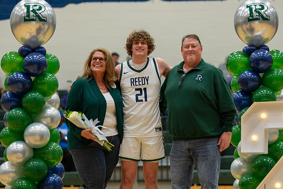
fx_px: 928
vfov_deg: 11.6
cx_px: 142
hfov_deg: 17.3
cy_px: 94
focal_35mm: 118
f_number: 2.8
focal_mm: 118
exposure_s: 1/320
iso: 2500
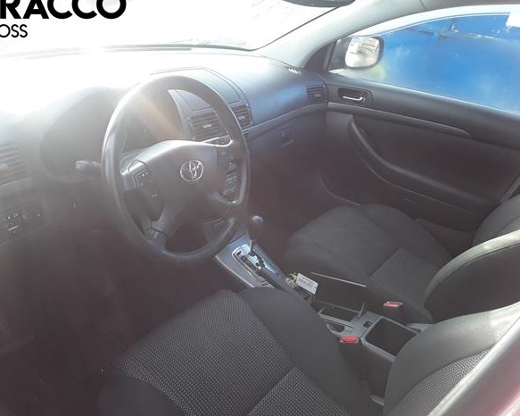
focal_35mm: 30
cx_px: 240
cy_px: 203
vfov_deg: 48.5
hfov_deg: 58.7
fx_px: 462
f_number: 1.9
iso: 64
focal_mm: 2.91
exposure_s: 1/100
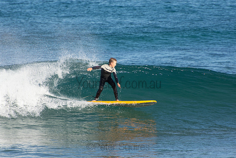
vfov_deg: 2.3
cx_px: 118
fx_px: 3934
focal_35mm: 600
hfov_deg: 3.4
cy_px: 79
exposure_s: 1/1000
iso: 280
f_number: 5.6
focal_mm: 400
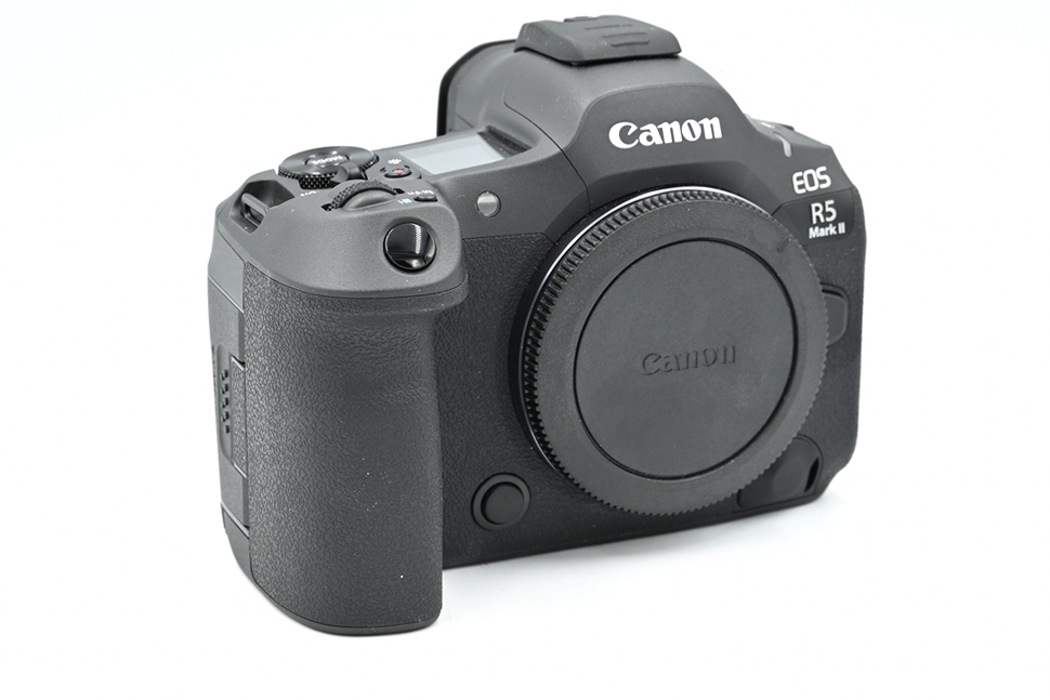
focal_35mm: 87
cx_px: 525
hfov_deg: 23.4
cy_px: 350
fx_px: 2538
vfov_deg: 15.7
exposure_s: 1/15
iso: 200
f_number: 14
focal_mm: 87
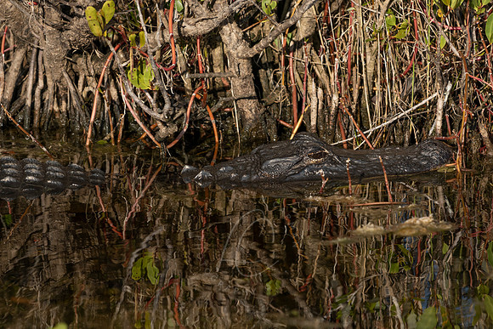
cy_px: 200
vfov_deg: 2.3
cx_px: 300
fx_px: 8338
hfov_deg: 3.4
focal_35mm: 609
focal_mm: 500
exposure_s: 1/1000
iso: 200
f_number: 6.3
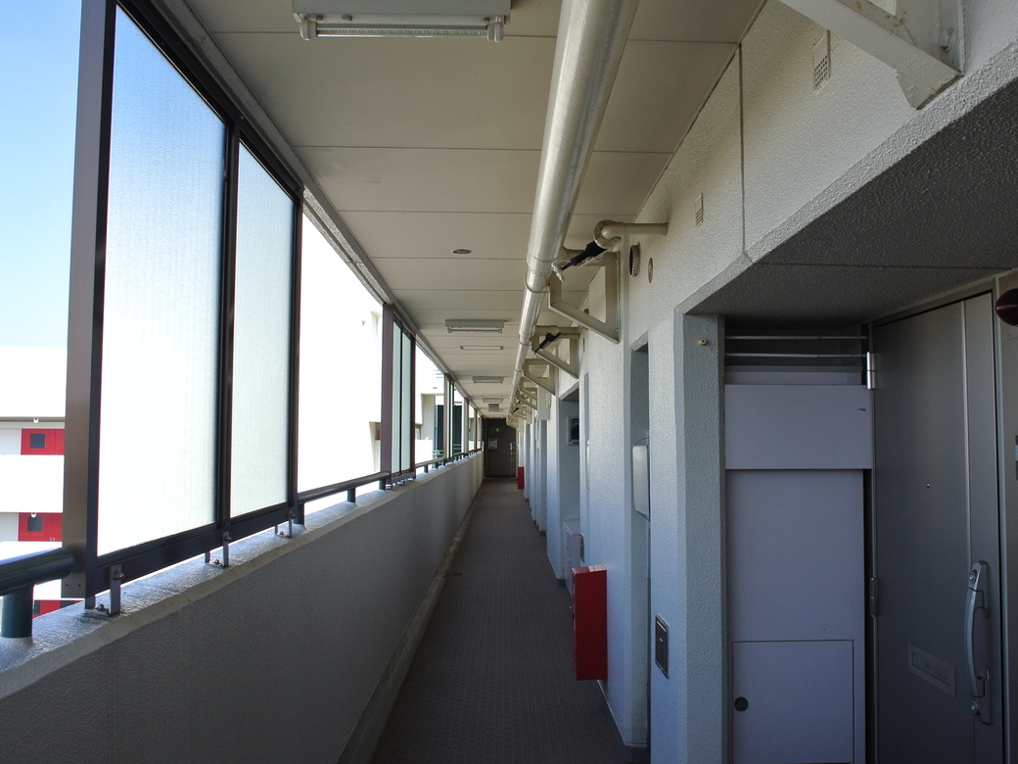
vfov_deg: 46.8
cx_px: 535
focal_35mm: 30
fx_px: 882
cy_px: 382
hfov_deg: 59.9
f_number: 4
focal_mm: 10
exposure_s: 1/320
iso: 100
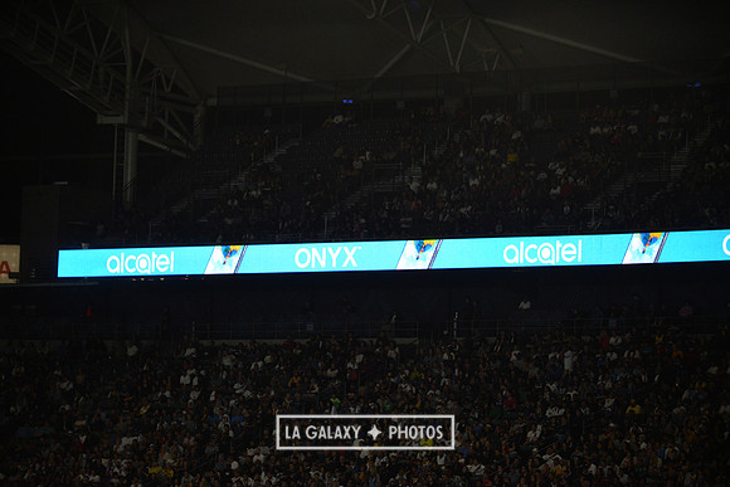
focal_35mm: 180
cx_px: 365
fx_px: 3651
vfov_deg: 7.6
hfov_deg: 11.4
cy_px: 244
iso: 1600
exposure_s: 1/3200
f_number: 2.8
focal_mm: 180
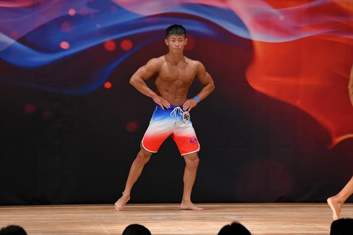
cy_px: 118
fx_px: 2646
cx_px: 176
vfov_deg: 5.1
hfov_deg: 7.6
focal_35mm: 270
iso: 3200
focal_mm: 180
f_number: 5.6
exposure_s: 1/400
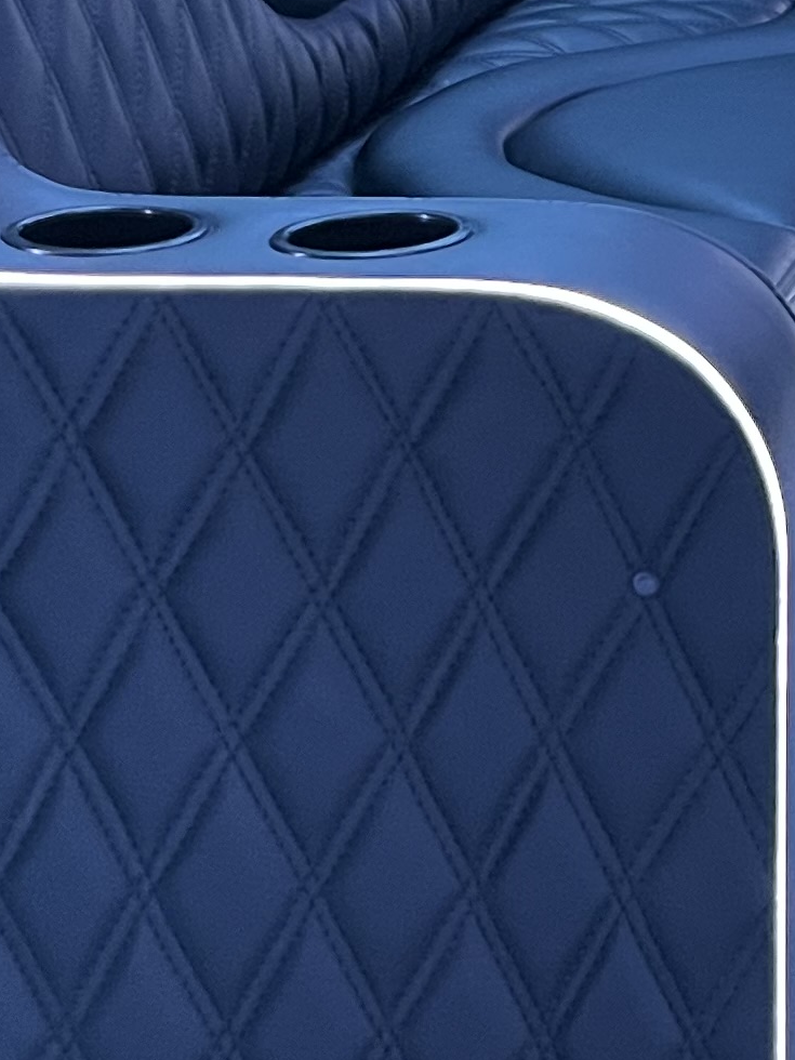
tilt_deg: -6.4
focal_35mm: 107
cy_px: -224
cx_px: 1300
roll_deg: -2.9
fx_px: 3277
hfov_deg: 12.9
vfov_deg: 17.5
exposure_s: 1/60
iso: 500
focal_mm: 5.7
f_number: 1.5
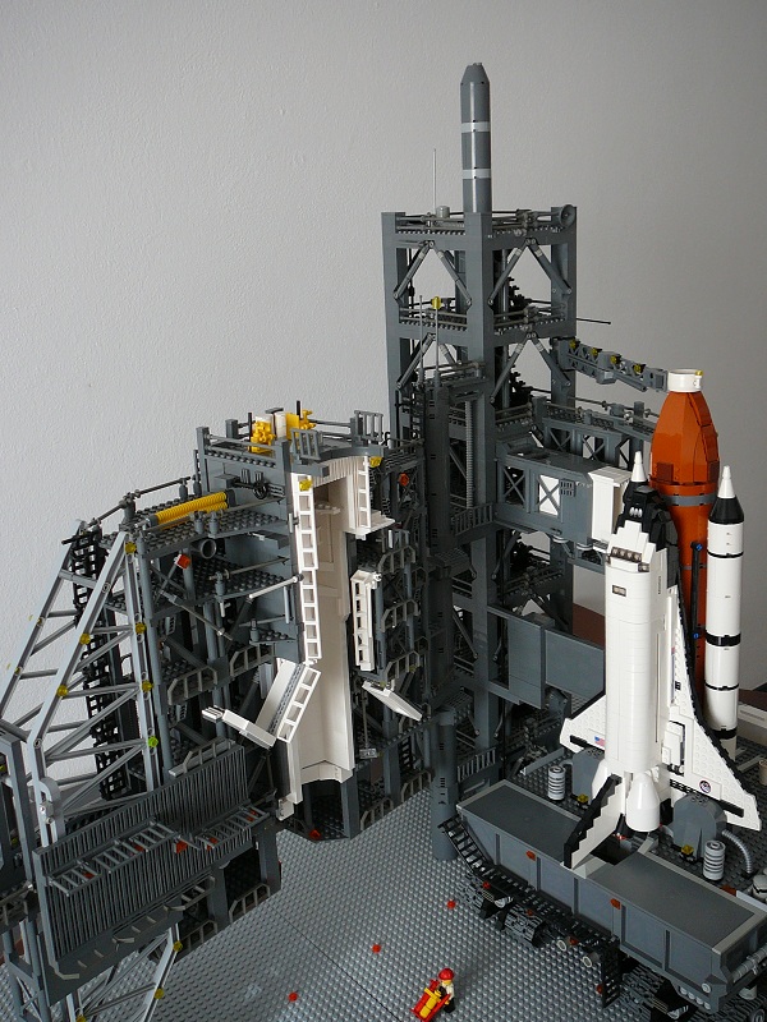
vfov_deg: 52.6
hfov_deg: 40.7
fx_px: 1034
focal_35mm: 35
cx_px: 384
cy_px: 511
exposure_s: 1/50
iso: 100
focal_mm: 5.2
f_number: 2.8
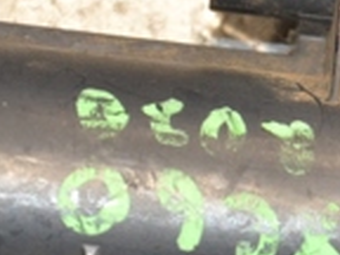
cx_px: 316
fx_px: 4706
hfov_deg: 4.1
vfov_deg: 3.1
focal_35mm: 479
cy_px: 142
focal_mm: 75
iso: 800
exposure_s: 1/125
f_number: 5.3
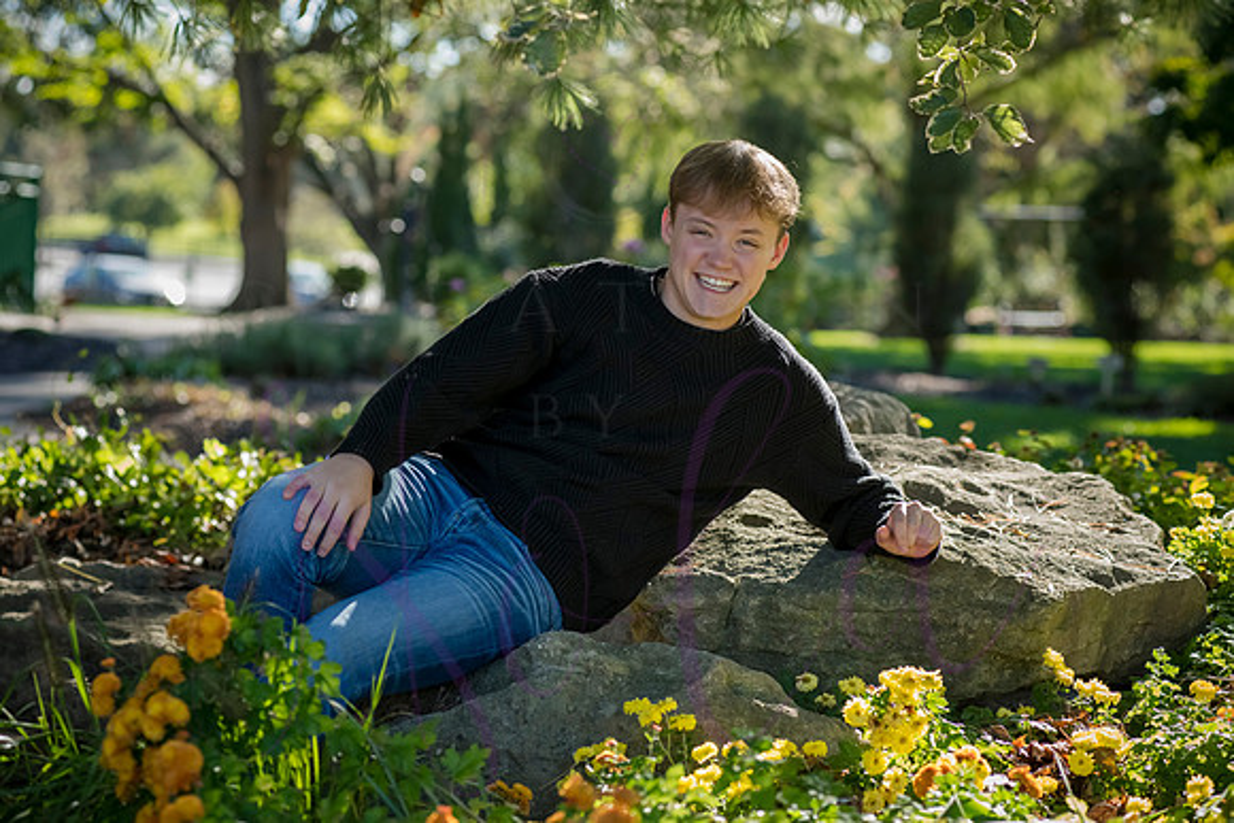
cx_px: 617
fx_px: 3600
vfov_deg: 13.0
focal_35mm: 105
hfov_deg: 19.5
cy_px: 412
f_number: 5
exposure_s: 1/640
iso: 800
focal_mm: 105
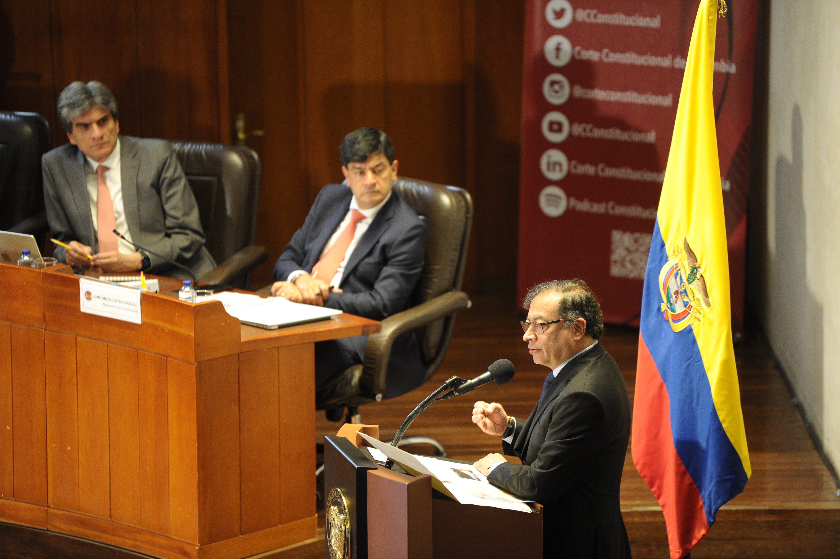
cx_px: 420
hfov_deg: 10.3
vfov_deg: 6.9
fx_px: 4664
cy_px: 280
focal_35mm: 200
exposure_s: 1/160
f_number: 2.8
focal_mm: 200
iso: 3200
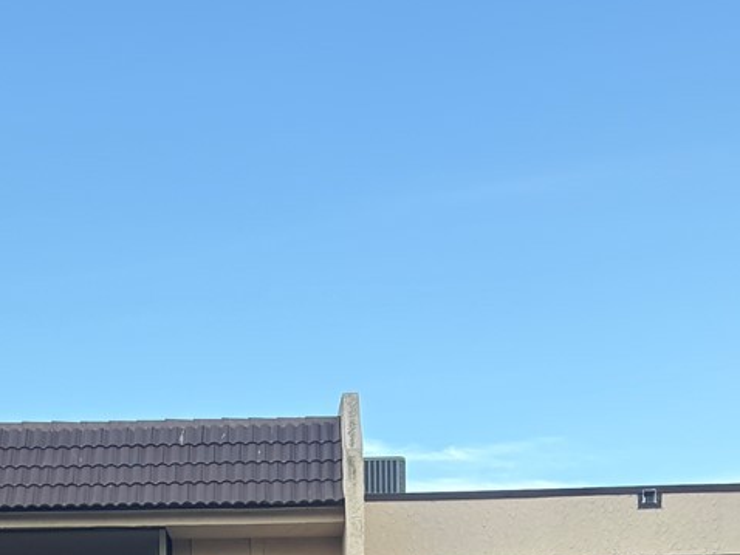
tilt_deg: +0.9
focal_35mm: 87
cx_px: 246
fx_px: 1861
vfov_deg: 15.6
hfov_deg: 22.4
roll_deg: +0.8
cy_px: 833
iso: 50
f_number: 1.6
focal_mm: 5.96
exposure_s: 1/571
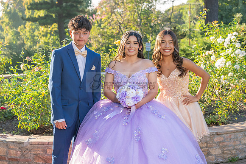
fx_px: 458
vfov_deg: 20.3
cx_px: 123
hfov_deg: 30.1
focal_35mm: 67
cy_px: 82
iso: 200
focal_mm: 67
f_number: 5.6
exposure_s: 1/200
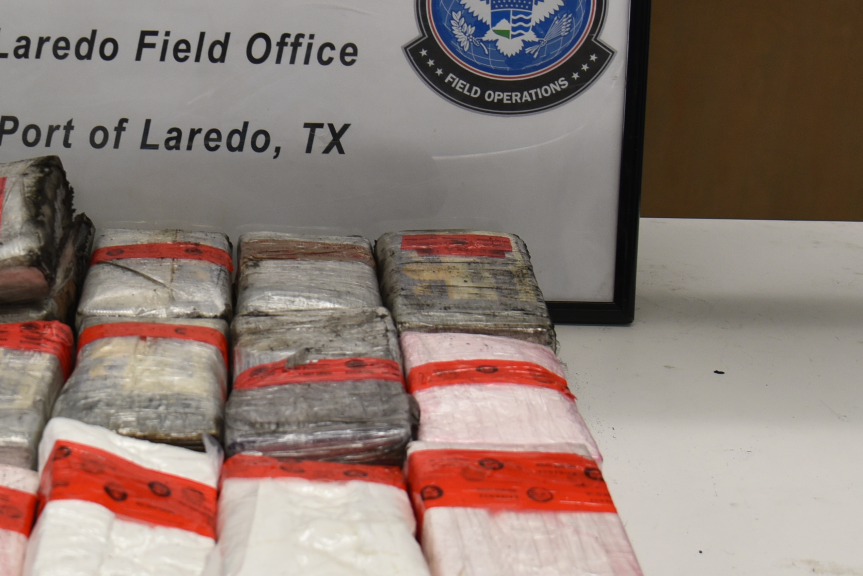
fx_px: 1678
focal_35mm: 70
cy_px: 224
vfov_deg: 19.4
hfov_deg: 28.0
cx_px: 127
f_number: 4
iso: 450
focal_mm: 30
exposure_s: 1/60
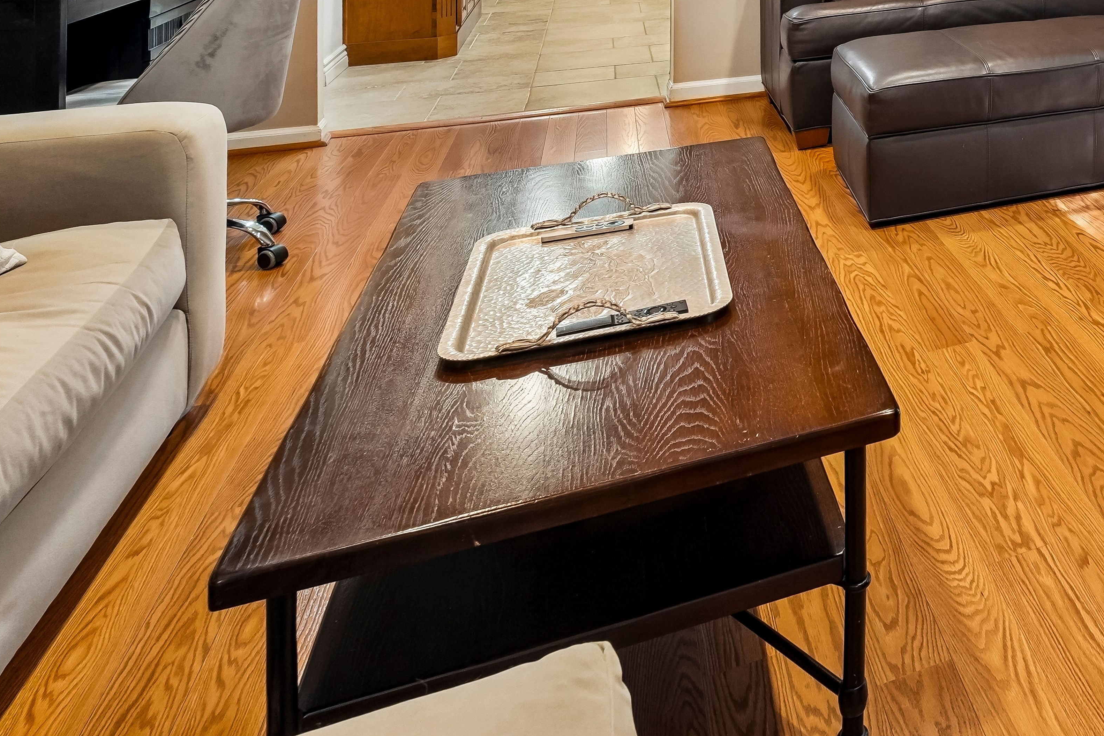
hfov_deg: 46.6
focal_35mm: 31
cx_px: 1179
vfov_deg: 38.6
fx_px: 951
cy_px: 40
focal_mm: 14
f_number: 7.1
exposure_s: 1/13
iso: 800
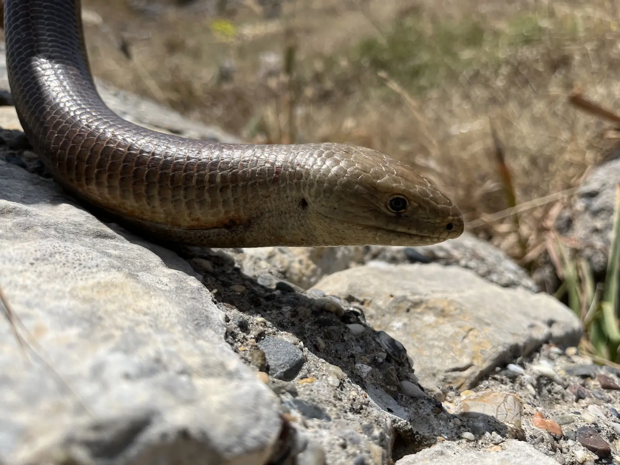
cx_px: 310
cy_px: 232
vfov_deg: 53.1
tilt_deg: -19.0
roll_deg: +12.8
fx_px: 466
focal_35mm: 26
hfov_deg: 67.3
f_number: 1.6
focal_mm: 5.1
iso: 50
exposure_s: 1/5848
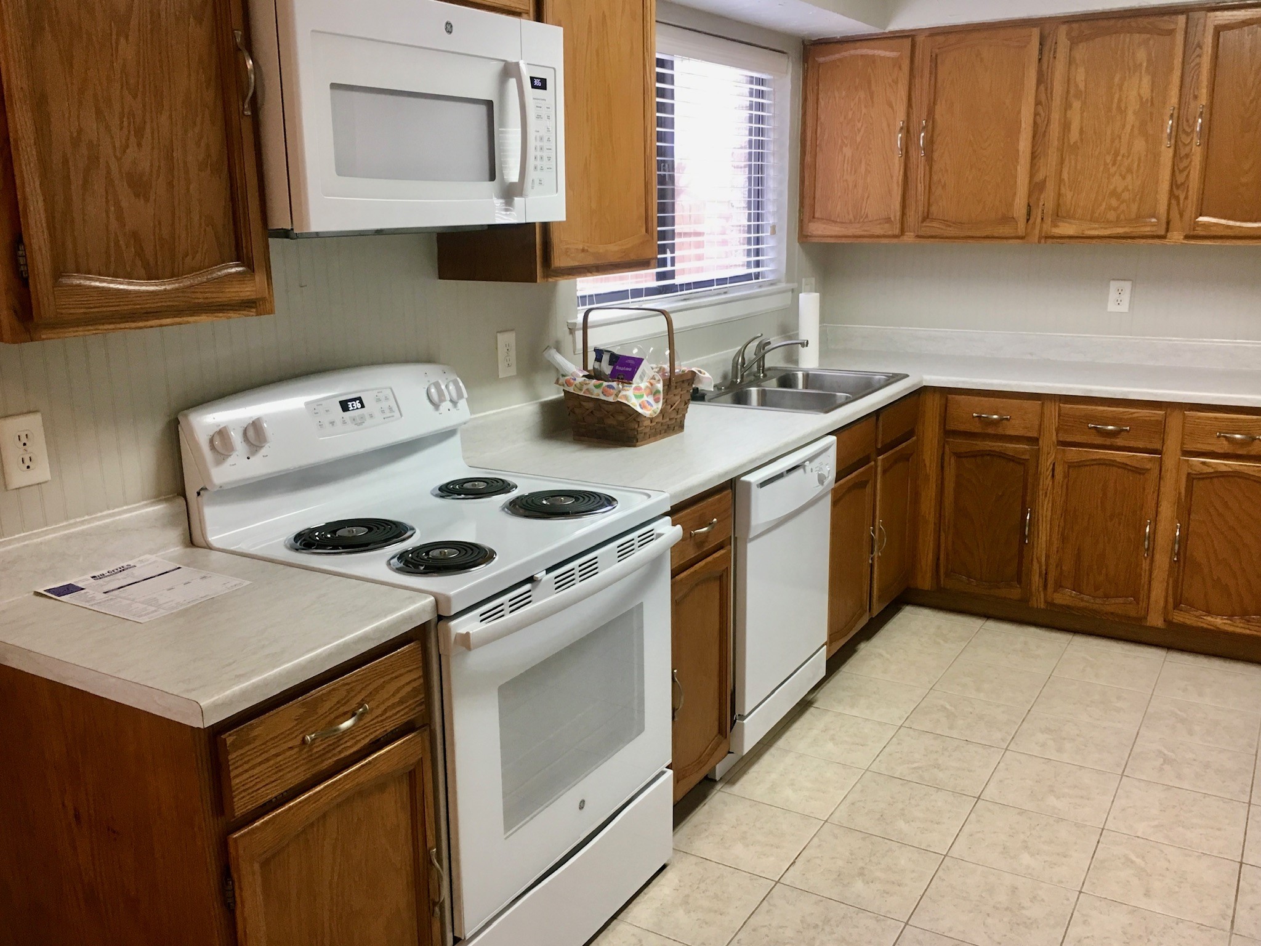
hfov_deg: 61.7
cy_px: 473
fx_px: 1056
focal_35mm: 29
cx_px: 630
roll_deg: +1.6
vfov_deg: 48.2
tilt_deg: -14.5
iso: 80
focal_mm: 4.15
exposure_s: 1/30
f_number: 2.2
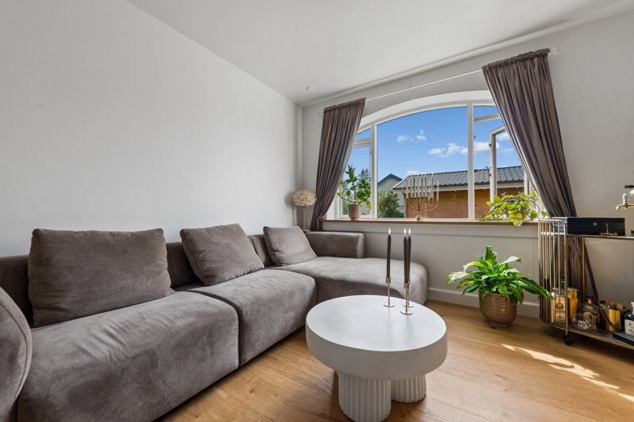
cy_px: 211
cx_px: 317
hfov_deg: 104.3
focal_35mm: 14
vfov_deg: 81.2
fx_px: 246
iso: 250
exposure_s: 1/50
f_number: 9
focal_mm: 14
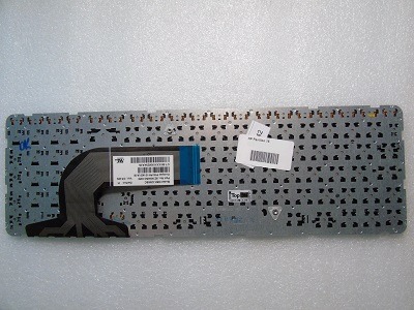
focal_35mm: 25
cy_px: 155
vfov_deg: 54.9
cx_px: 207
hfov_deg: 69.4
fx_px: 299
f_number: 5.4
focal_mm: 4.4
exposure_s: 1/40
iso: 400
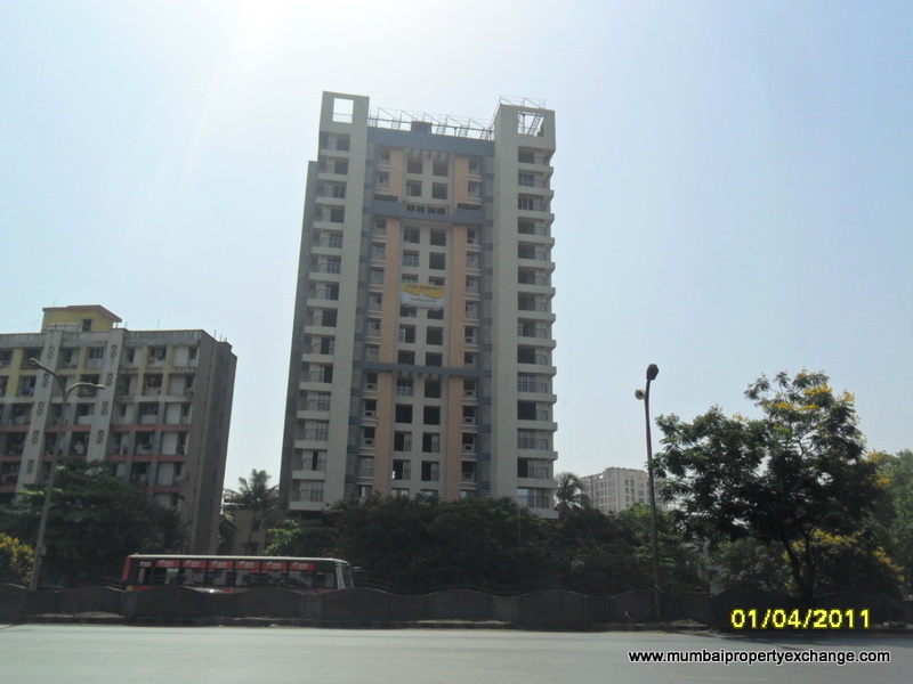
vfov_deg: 44.2
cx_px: 456
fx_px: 844
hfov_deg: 56.8
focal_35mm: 32
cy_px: 342
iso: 100
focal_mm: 5.7
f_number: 9.4
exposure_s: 1/250
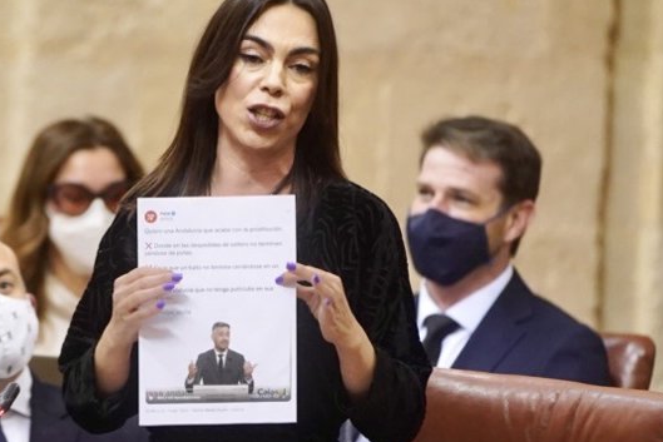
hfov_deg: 7.9
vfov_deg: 5.3
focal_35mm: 261
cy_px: 206
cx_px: 279
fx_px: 4808
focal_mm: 200
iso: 2500
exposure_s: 1/250
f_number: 2.8
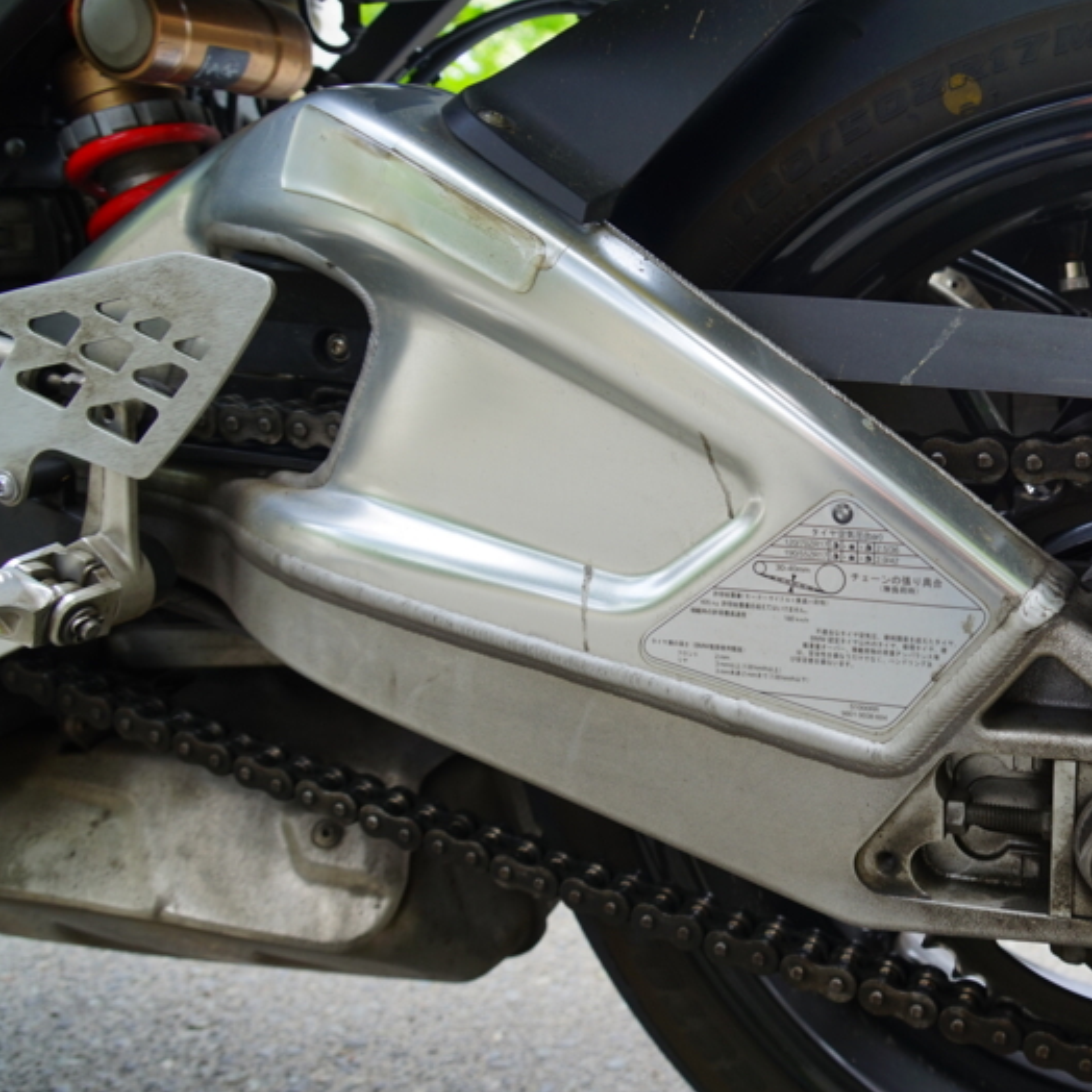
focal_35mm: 35
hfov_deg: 45.4
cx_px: 832
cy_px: 547
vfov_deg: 47.2
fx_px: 1249
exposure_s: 1/90
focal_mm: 18
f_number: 5.6
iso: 100
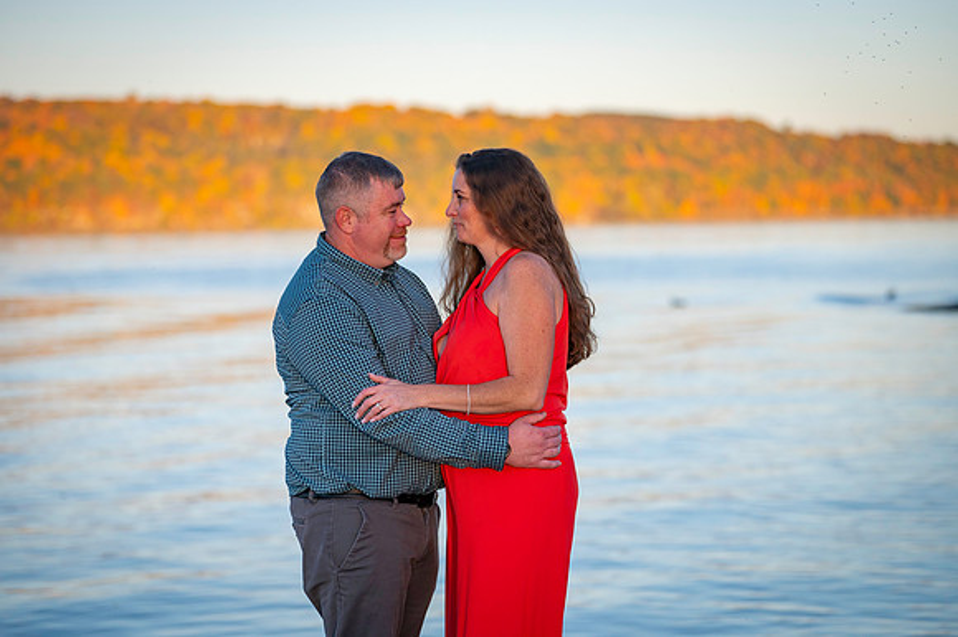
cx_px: 479
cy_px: 318
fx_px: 2659
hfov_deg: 20.4
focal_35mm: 100
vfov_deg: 13.7
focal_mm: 100
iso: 640
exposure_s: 1/6400
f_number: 2.8
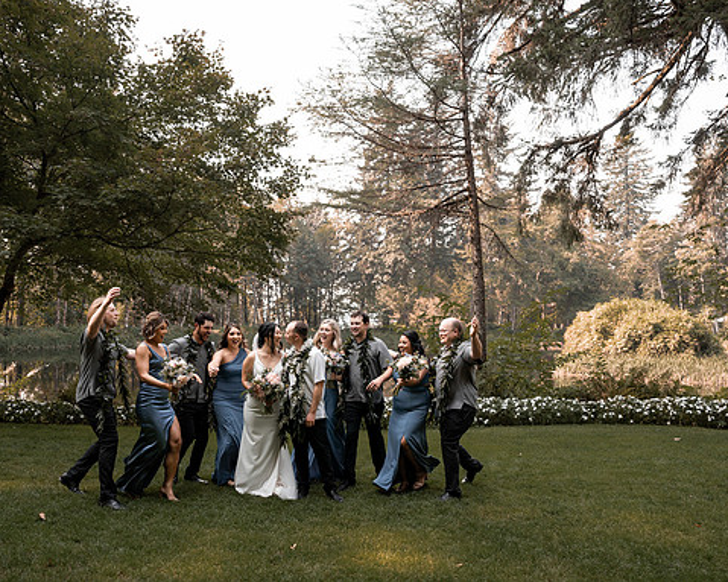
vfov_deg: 51.5
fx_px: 603
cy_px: 289
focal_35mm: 28
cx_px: 332
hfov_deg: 62.1
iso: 320
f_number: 2.8
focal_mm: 24
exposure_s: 1/1000
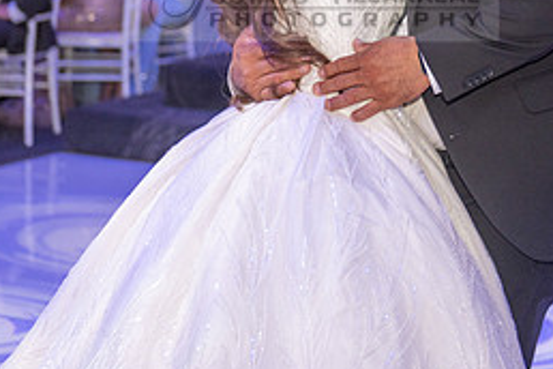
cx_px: 317
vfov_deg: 11.6
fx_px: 1797
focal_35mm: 117
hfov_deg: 17.5
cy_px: -10
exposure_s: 1/125
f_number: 2.8
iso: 800
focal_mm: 52
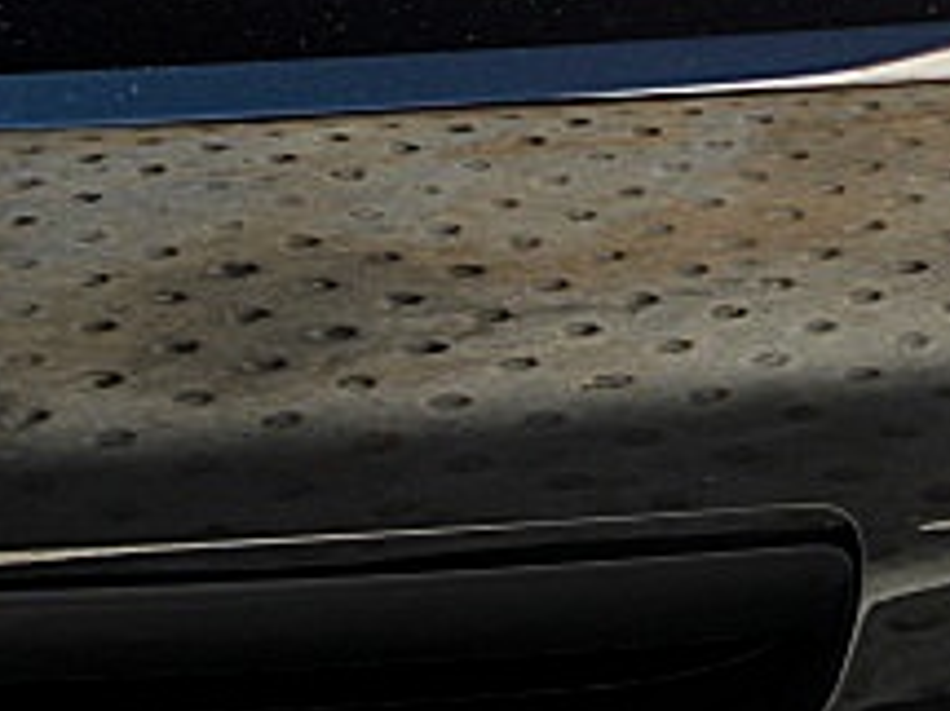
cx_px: 809
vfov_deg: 13.6
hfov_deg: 18.2
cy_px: -22
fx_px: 2935
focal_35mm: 107
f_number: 2.8
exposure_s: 1/100
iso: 50
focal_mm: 6.3
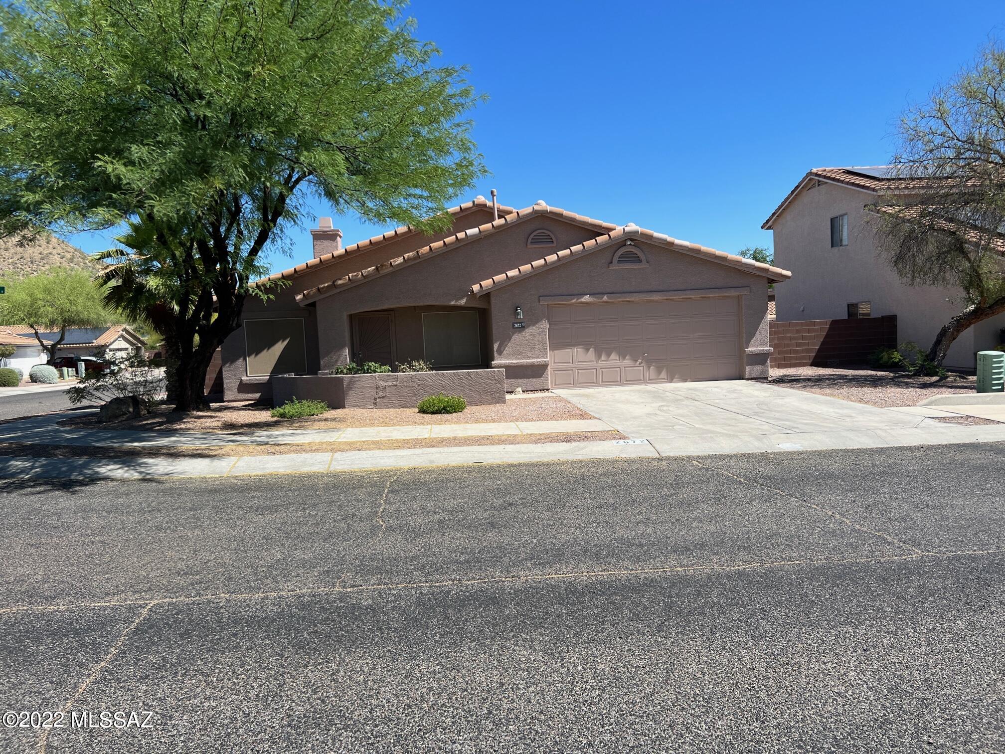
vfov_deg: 53.1
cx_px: 502
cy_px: 377
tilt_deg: -2.6
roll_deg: +3.0
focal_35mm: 26
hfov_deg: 67.3
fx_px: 755
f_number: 1.5
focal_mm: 5.7
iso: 50
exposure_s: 1/3571
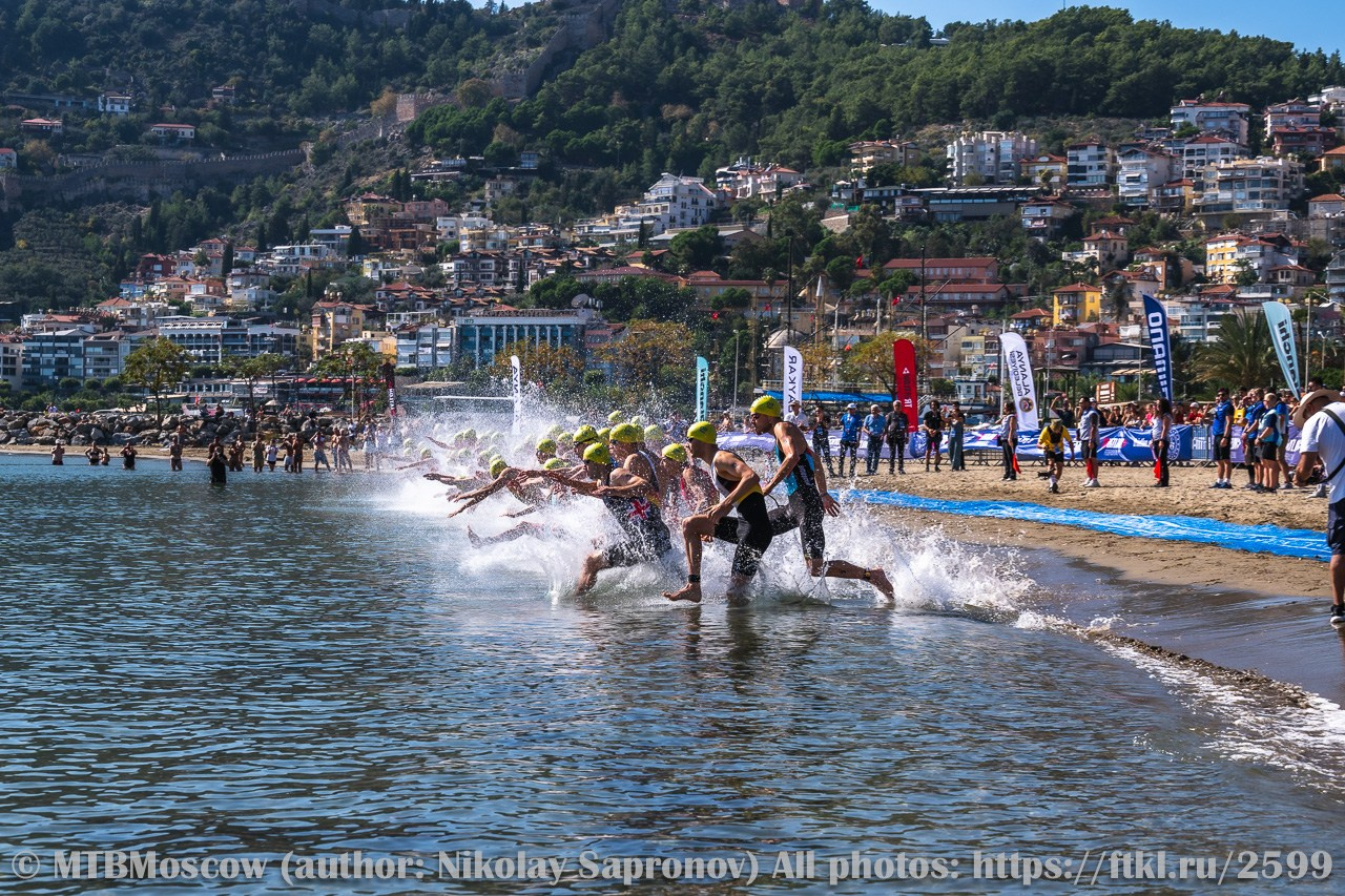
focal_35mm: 72
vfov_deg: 18.9
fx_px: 2689
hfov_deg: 28.1
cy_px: 448
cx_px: 672
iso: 100
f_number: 9
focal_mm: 72
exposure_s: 1/500
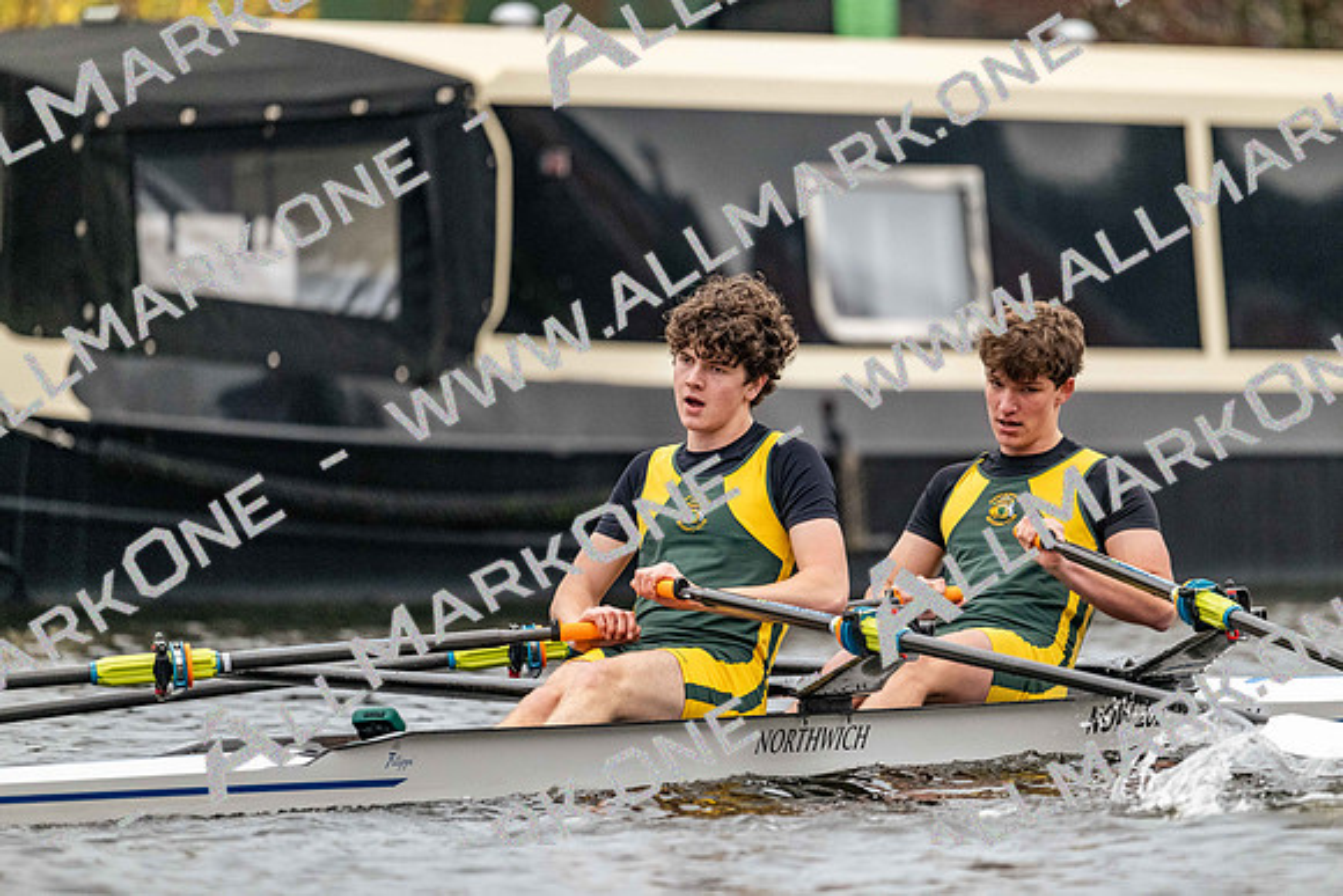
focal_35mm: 400
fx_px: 14925
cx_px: 672
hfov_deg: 5.2
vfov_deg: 3.4
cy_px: 448
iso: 4000
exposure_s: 1/2000
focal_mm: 400
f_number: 4.5
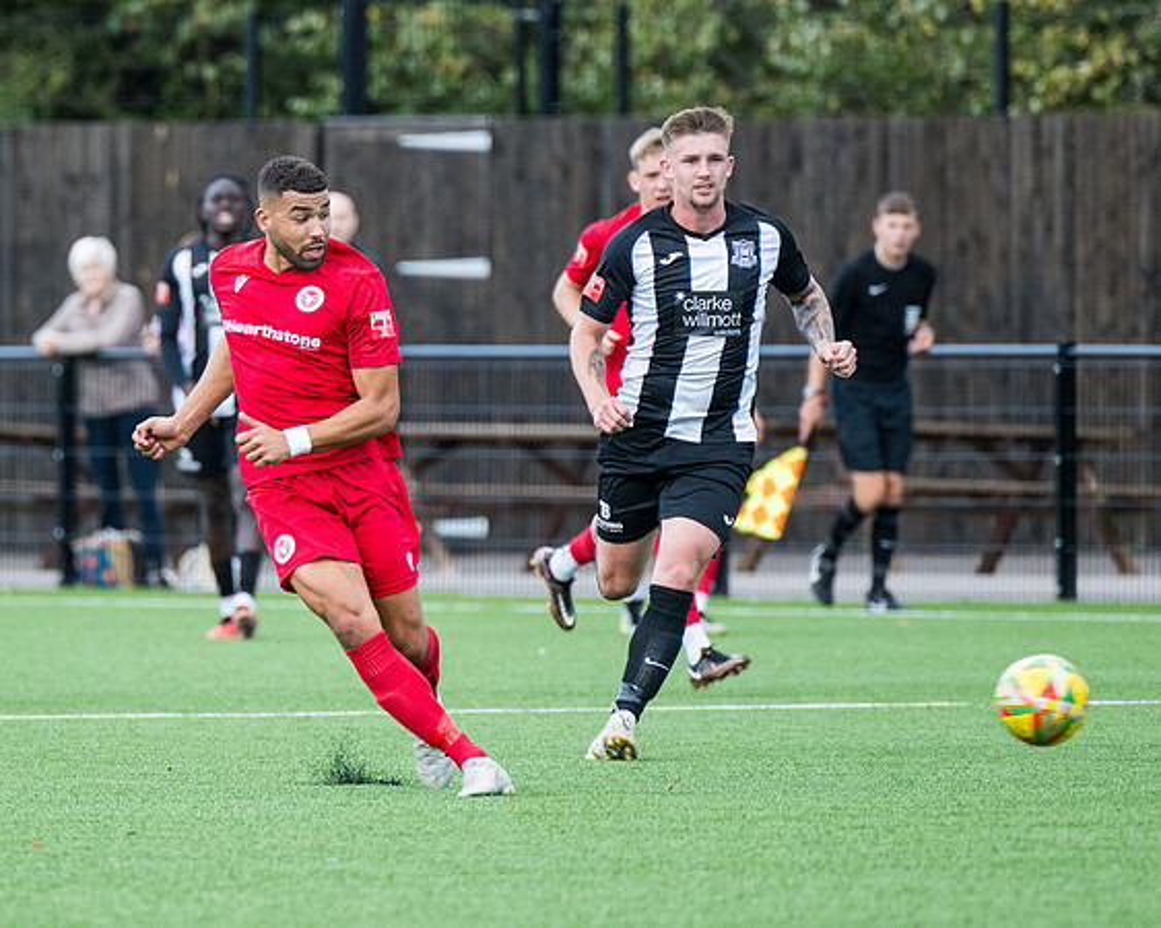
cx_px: 335
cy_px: 379
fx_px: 21133
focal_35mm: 615
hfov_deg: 3.1
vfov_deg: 2.5
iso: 500
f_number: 4
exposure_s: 1/800
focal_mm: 280
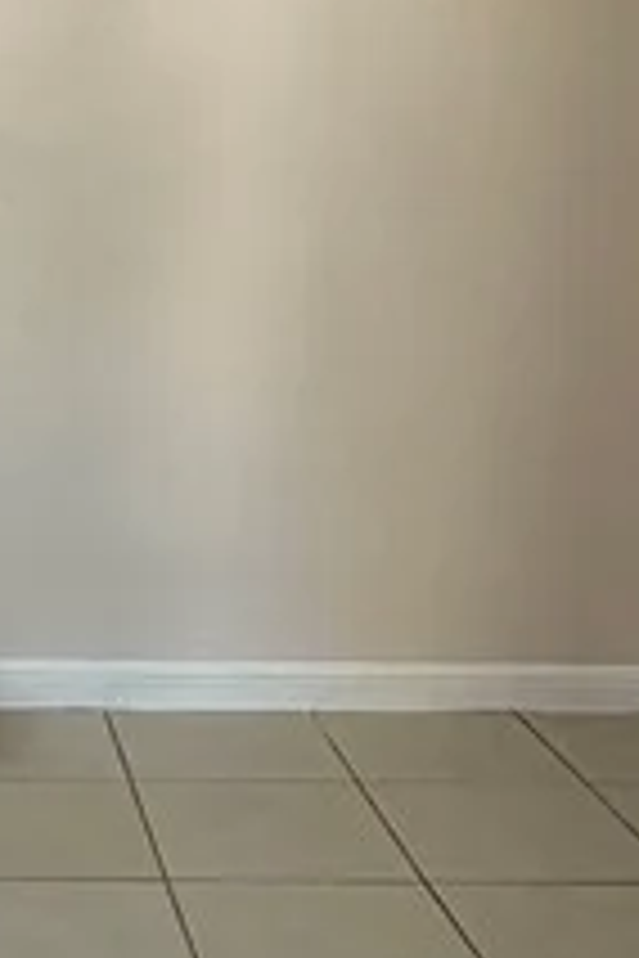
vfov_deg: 28.6
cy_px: 301
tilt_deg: -7.1
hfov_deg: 18.5
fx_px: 1864
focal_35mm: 70
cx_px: -112
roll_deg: -0.5
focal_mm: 2.22
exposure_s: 1/60
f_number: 2.2
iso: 200
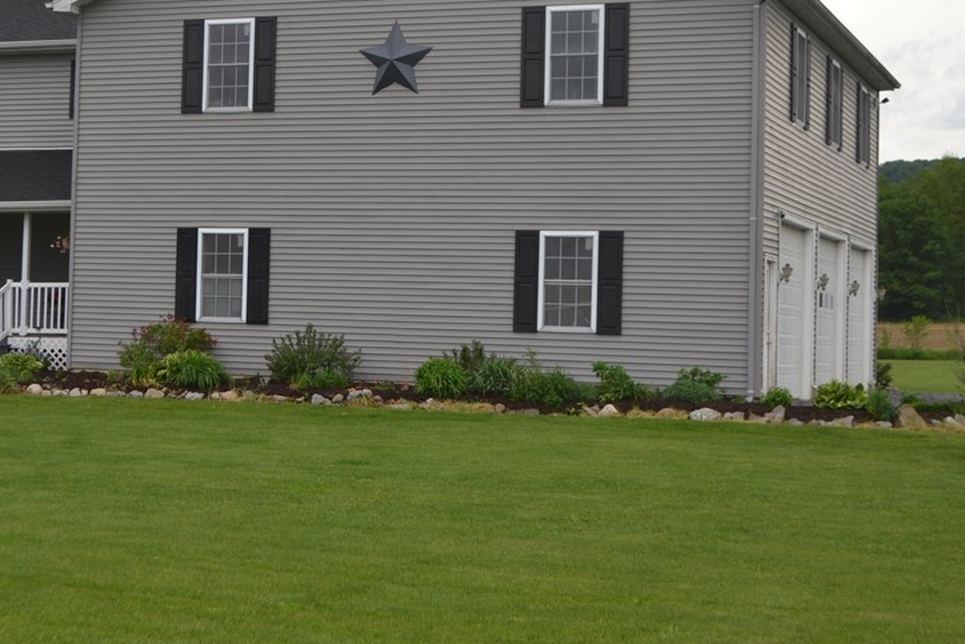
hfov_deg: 27.8
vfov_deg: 18.9
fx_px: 1930
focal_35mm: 72
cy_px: 199
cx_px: 280
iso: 100
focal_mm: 32
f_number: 5.6
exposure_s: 1/200
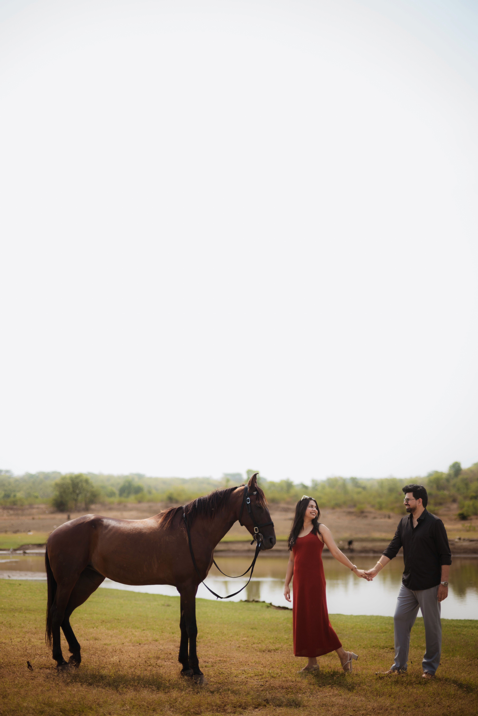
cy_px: 358
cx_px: 239
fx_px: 996
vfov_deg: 39.6
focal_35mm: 50
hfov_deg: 27.0
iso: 50
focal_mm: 50
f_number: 1.4
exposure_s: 1/2000
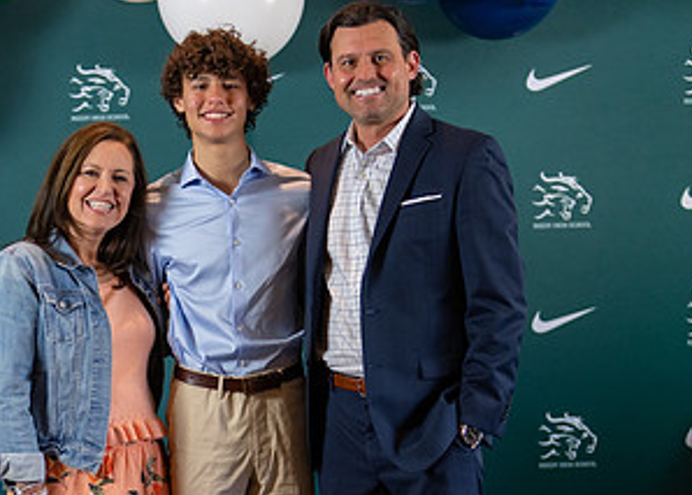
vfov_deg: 13.4
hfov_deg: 18.8
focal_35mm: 106
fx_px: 2084
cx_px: 241
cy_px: 438
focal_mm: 50
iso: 500
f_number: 1.2
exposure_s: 1/400
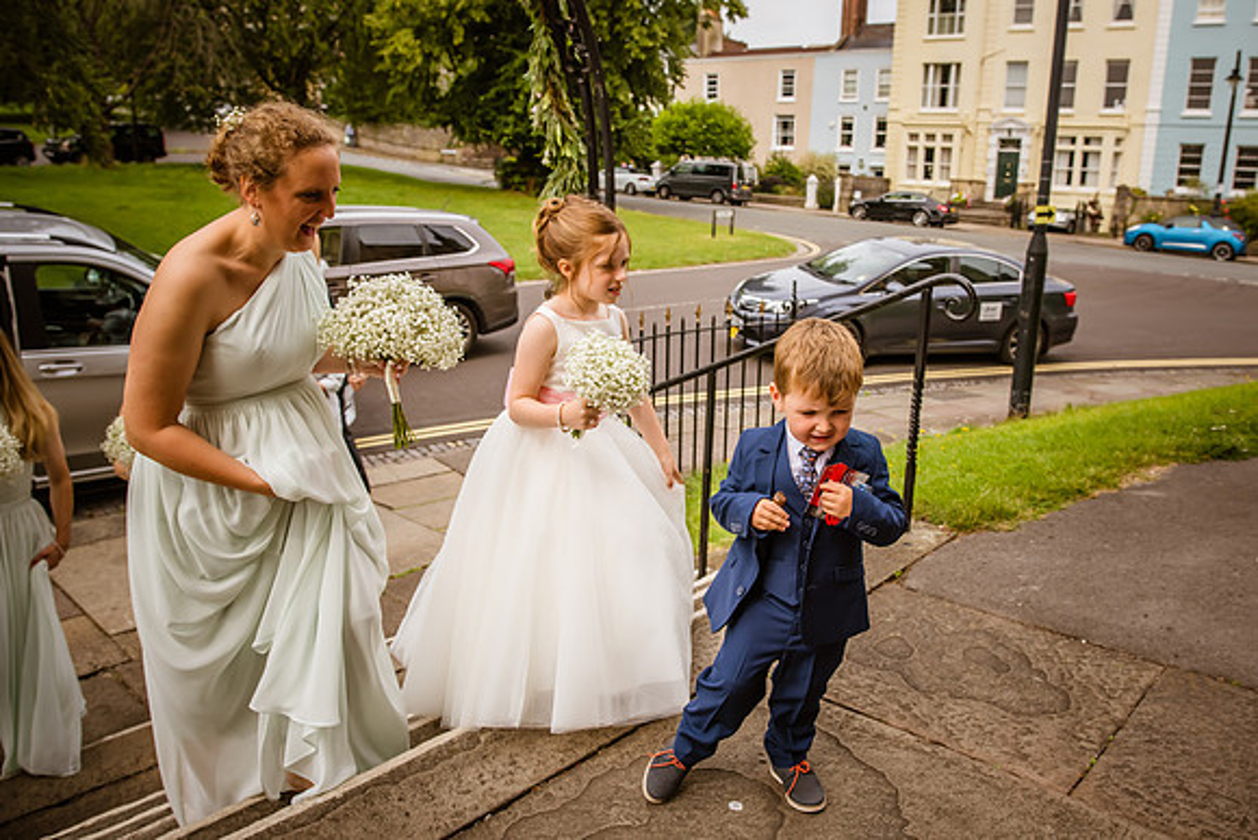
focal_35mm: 26
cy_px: 382
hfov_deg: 68.9
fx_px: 915
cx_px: 686
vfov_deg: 49.2
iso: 220
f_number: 4.5
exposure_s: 1/1600
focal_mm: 24
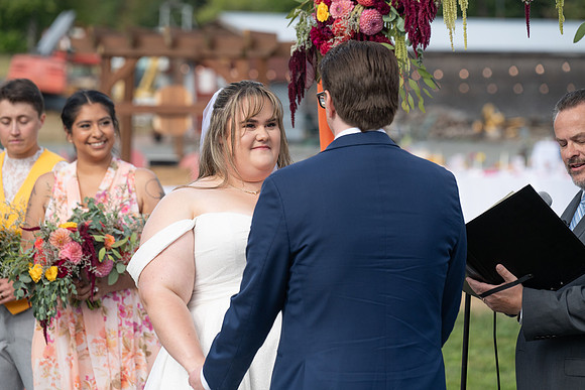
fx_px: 2259
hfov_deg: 14.8
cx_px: 292
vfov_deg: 9.9
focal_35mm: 139
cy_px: 195
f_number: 4.5
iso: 400
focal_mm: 139
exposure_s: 1/1250
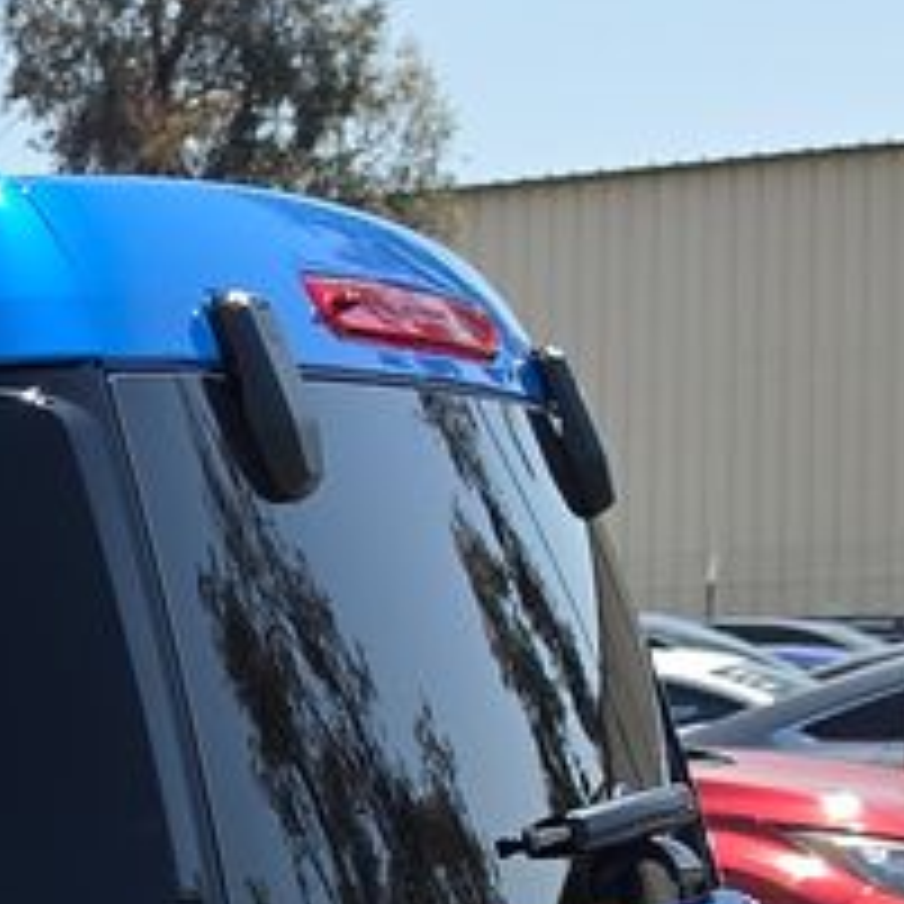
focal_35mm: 162
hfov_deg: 9.2
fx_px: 4786
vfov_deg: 10.4
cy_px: 1426
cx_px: -1529
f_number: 1.4
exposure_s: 1/581
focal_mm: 6.5
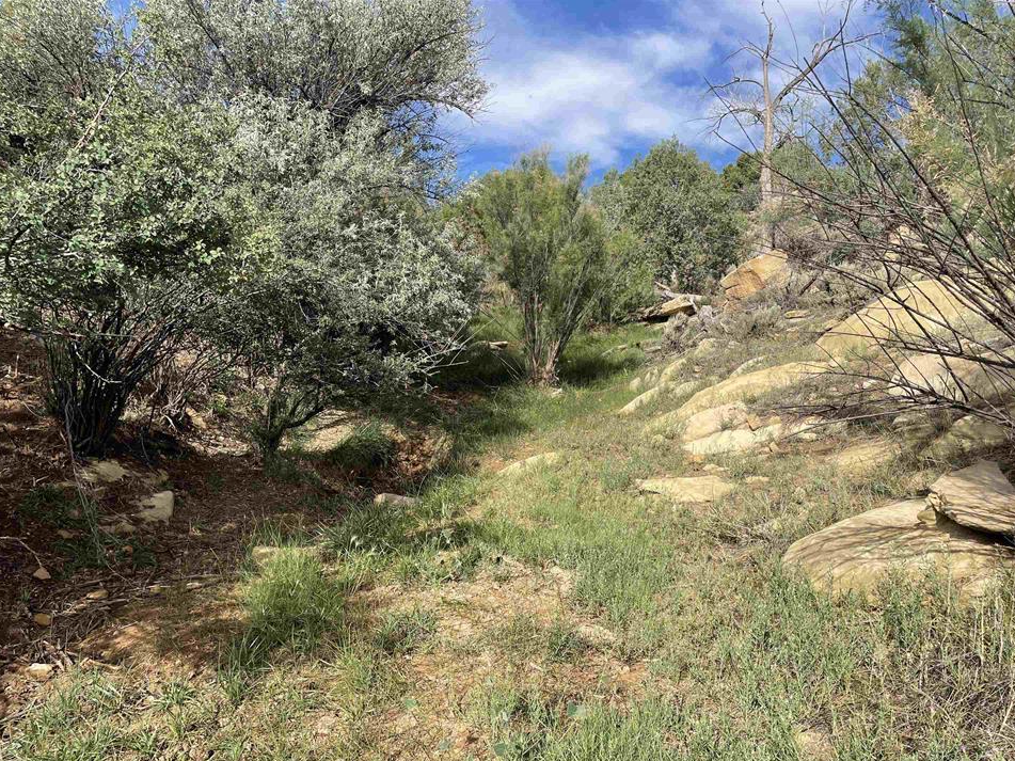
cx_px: 525
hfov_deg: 63.4
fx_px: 821
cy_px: 409
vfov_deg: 49.7
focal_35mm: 28
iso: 32
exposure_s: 1/2053
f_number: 1.6
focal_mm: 4.2
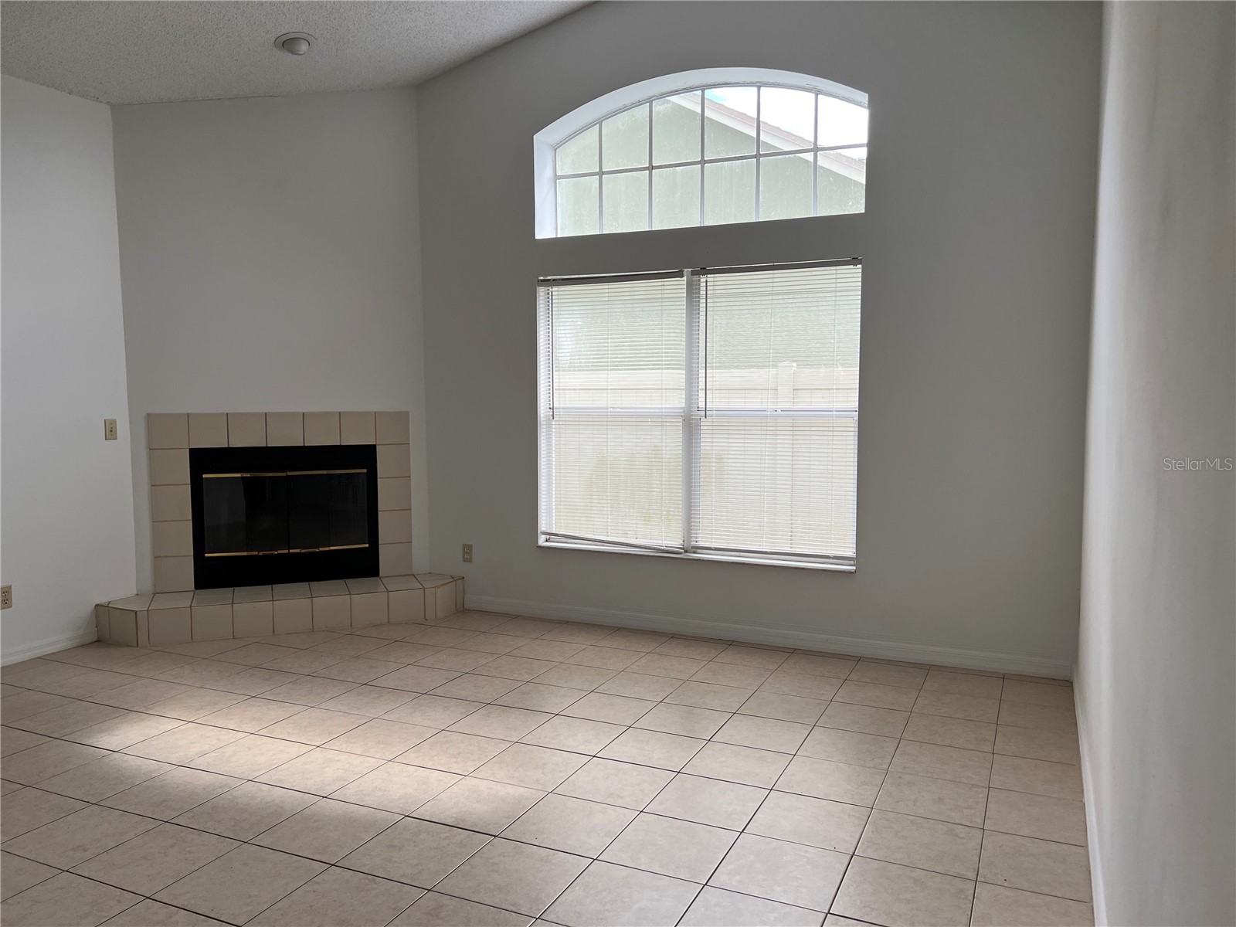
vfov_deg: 53.1
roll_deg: +0.4
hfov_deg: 67.3
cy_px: 464
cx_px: 618
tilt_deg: -5.5
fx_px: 928
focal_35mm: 26
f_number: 1.5
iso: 50
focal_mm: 5.7
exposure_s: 1/427
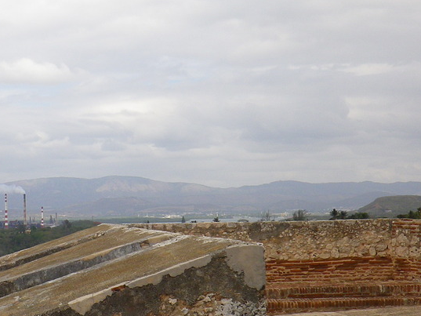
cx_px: -1
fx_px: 925
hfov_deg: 24.5
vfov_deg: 19.4
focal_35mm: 76
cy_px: 185
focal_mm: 6.1
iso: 80
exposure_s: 1/125
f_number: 9.2
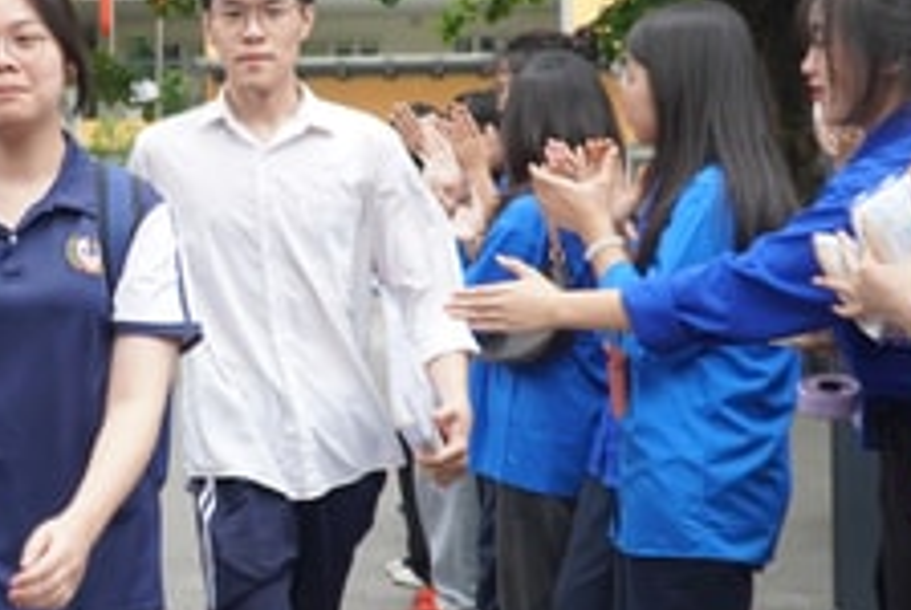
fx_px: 1647
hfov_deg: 29.3
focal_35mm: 65
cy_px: 183
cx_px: 45
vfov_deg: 20.9
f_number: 4
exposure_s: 1/400
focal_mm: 18
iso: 400
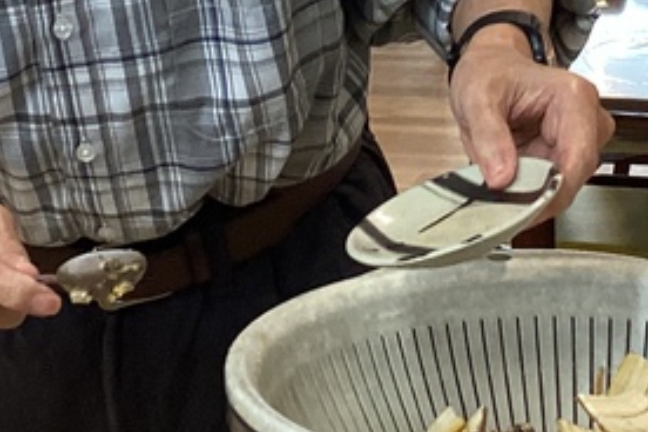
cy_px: -188
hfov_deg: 17.5
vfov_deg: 11.3
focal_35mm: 117
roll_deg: +3.7
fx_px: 2106
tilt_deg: -3.5
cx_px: 242
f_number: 2.4
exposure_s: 1/60
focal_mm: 3.3
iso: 80
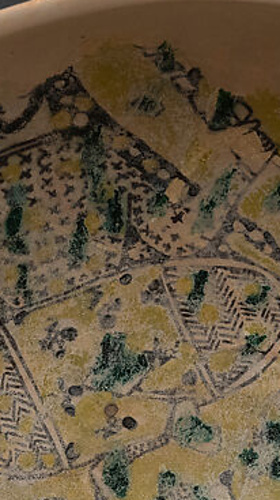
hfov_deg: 8.8
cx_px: 198
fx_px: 1811
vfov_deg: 15.4
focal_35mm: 137
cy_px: 484
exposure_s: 1/80
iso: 640
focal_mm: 40
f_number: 16
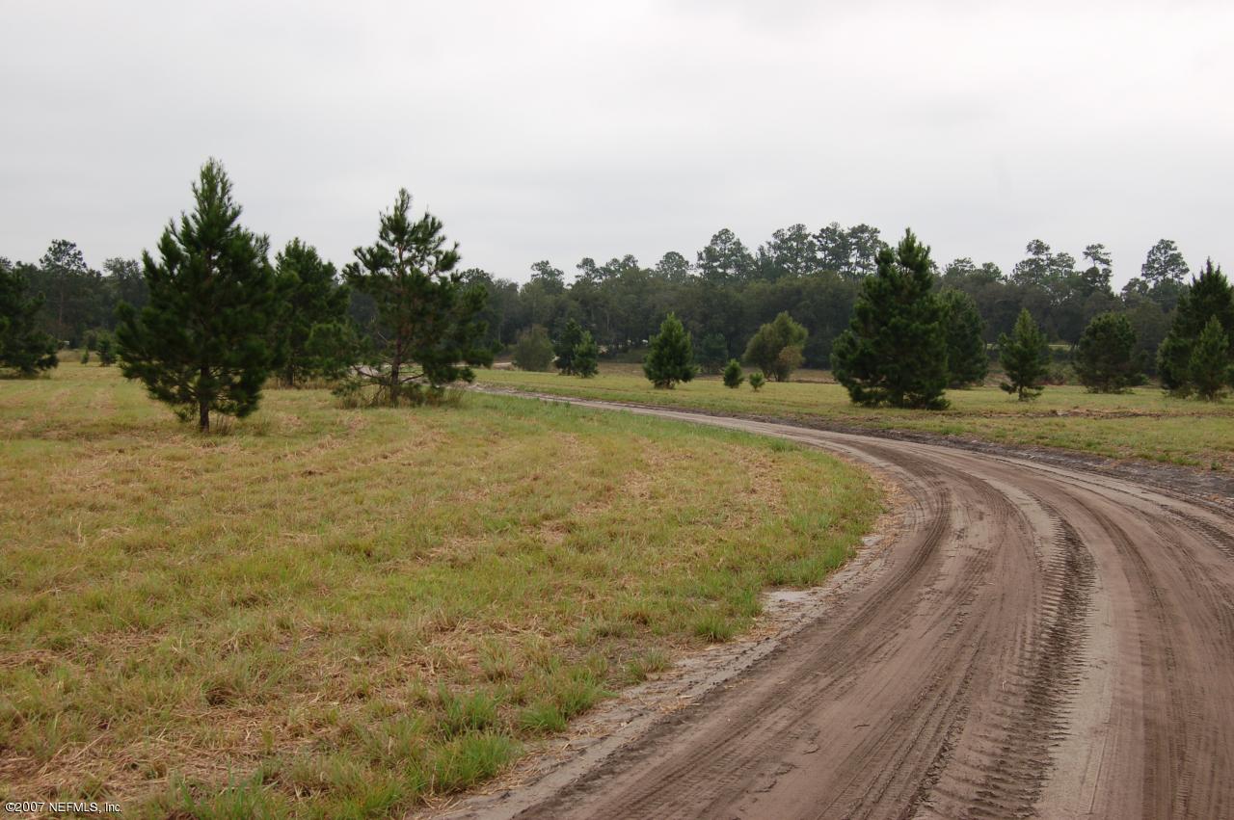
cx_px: 617
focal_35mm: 42
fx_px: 1438
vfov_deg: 31.8
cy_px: 410
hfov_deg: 46.4
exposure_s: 1/200
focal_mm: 28
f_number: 7.1
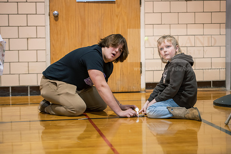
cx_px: 116
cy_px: 77
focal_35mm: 98
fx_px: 629
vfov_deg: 14.0
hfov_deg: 20.8
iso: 1600
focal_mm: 98
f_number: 3.2
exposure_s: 1/160
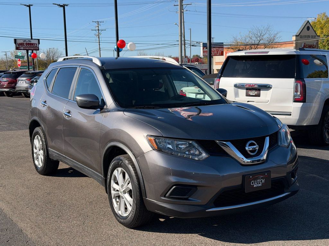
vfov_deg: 30.3
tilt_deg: -7.2
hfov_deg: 39.7
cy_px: 123
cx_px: 164
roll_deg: +2.0
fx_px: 456
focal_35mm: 48
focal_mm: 6.76
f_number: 1.78
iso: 80
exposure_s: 1/5208
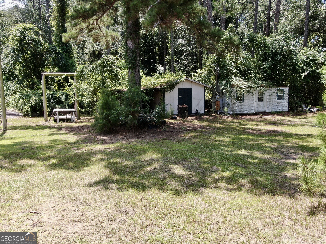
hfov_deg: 51.4
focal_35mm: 36
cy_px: 122
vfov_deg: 39.7
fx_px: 339
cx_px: 163
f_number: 3.3
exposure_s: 1/240
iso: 100
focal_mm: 6.08
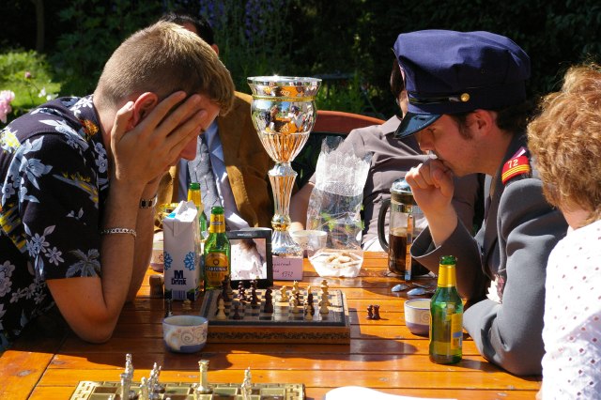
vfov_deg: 16.5
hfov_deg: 24.6
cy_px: 200
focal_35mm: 82
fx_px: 1377
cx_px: 300
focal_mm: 55
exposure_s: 1/500
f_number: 11
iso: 800
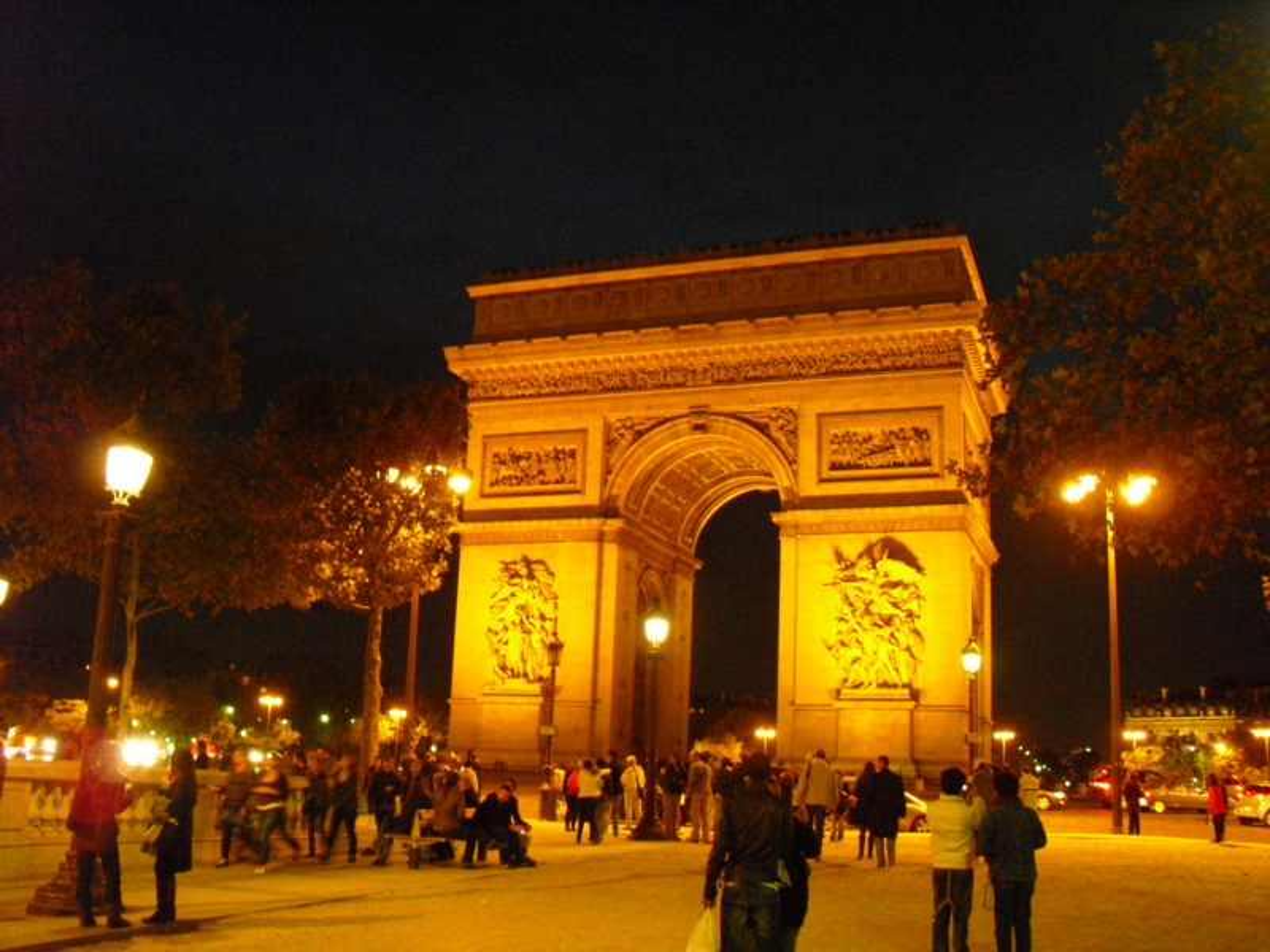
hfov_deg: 51.4
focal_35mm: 36
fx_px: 1321
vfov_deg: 39.7
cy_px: 476
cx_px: 635
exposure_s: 1/10
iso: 800
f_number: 3.1
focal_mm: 6.3
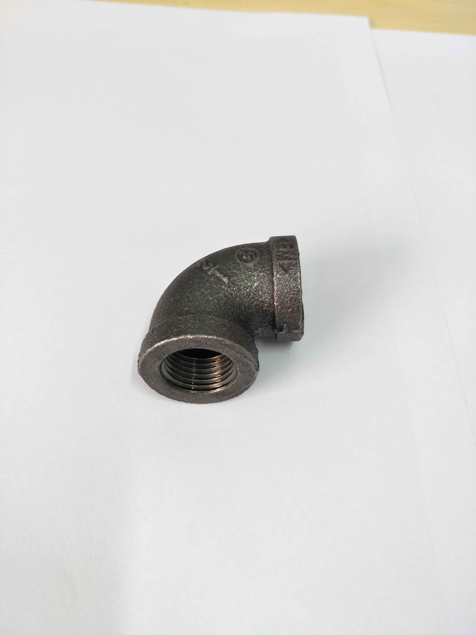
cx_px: 238
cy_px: 318
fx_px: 440
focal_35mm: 24
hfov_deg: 56.8
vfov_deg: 71.6
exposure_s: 1/33
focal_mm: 4.1
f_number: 1.7
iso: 168
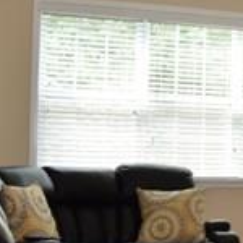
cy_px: 161
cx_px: 335
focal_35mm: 98
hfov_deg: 16.5
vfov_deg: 17.7
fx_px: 778
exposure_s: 1/100
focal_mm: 18
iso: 800
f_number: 5
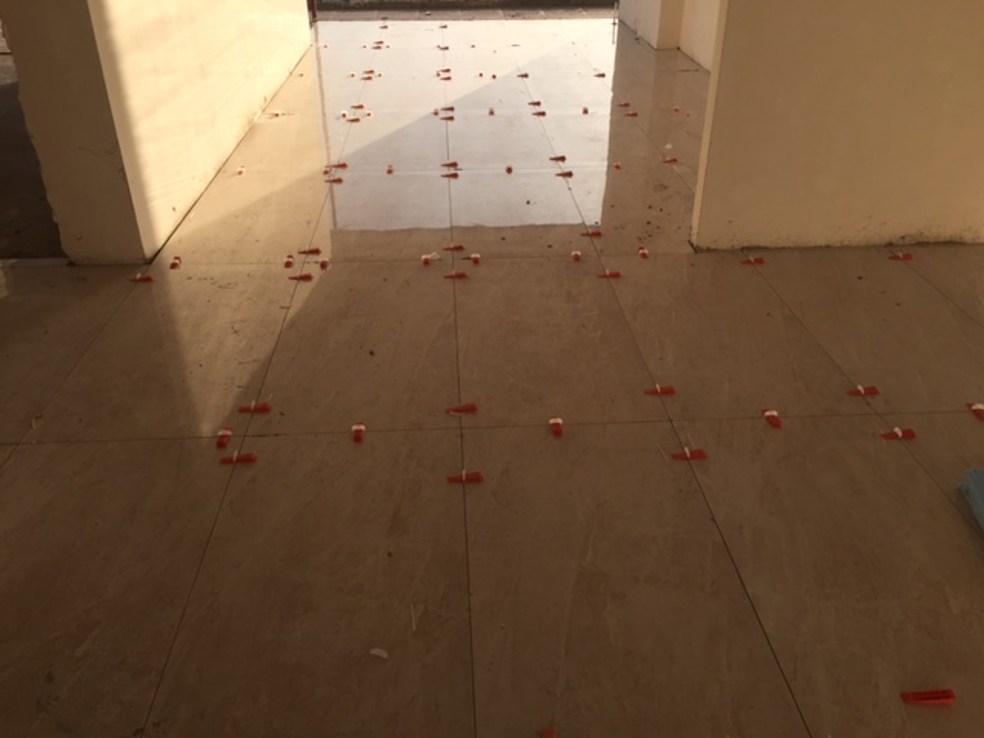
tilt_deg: -28.4
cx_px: 492
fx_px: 824
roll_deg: +0.3
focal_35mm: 29
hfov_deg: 61.7
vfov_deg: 48.2
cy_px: 369
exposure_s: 1/1041
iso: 32
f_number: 2.2
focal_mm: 4.15
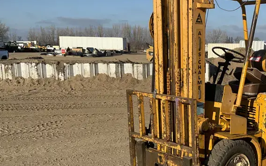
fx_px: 377
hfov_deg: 37.7
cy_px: 116
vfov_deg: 24.7
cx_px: 206
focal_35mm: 52
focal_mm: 3
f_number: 1.8
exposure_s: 1/2141
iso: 25
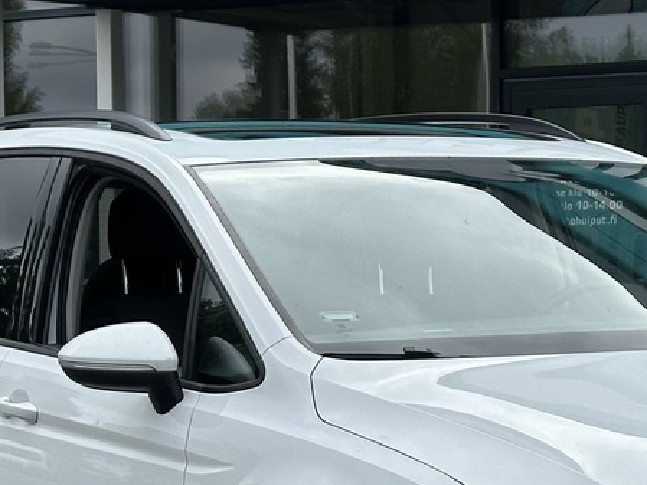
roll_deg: +1.0
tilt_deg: -2.2
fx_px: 2879
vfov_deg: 9.6
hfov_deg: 12.8
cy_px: 357
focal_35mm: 154
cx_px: 486
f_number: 1.78
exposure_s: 1/3155
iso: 64
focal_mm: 6.86
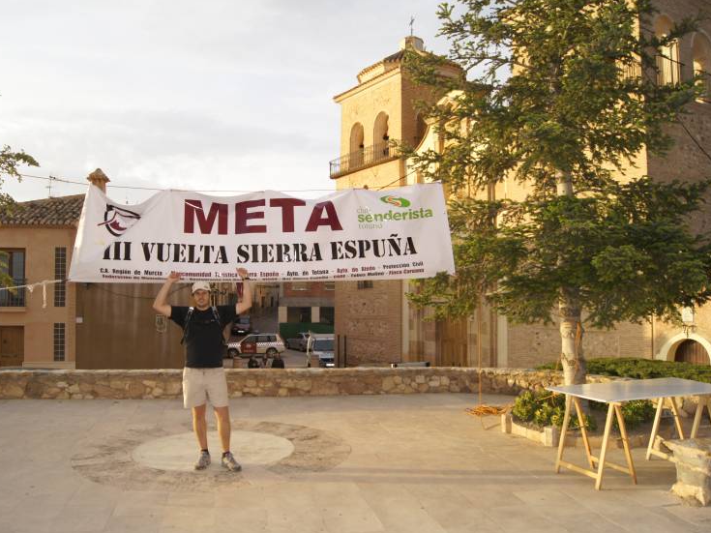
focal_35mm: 30
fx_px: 616
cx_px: 305
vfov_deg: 46.8
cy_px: 270
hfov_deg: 59.7
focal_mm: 18
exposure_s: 1/160
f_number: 5.6
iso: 320
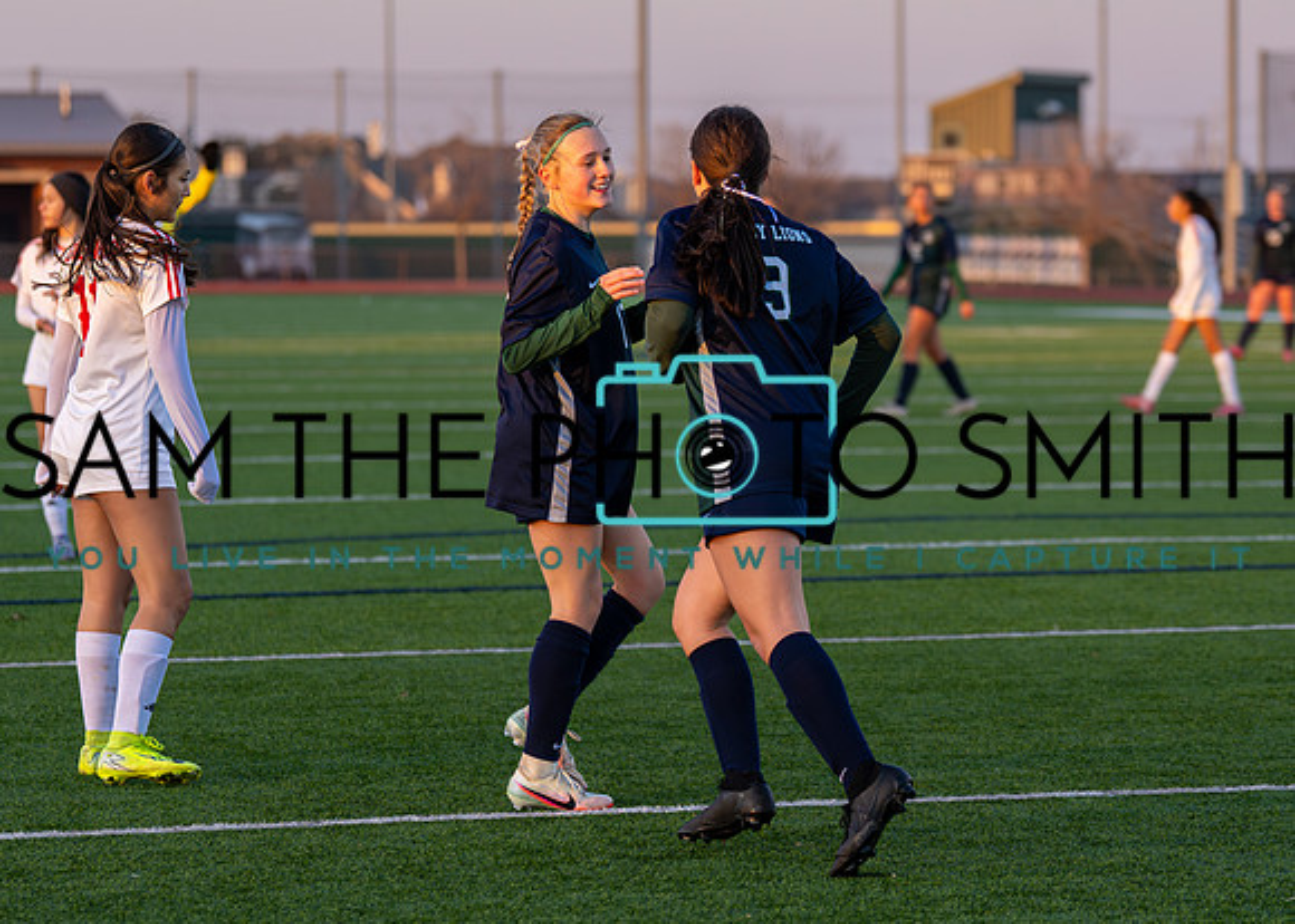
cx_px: 631
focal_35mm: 149
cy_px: 475
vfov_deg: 9.7
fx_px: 5474
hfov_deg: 13.5
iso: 400
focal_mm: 94
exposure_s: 1/1600
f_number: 2.8
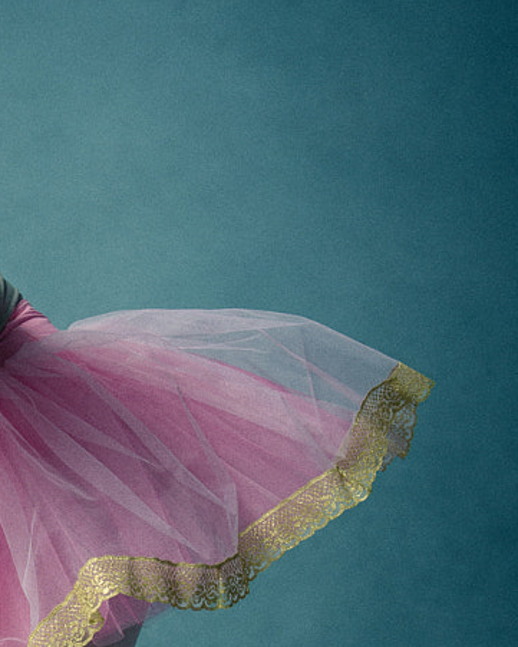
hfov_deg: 12.5
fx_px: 2299
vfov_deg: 15.8
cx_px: -158
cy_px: 630
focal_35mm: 120
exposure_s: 1/200
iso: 100
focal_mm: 36
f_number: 10
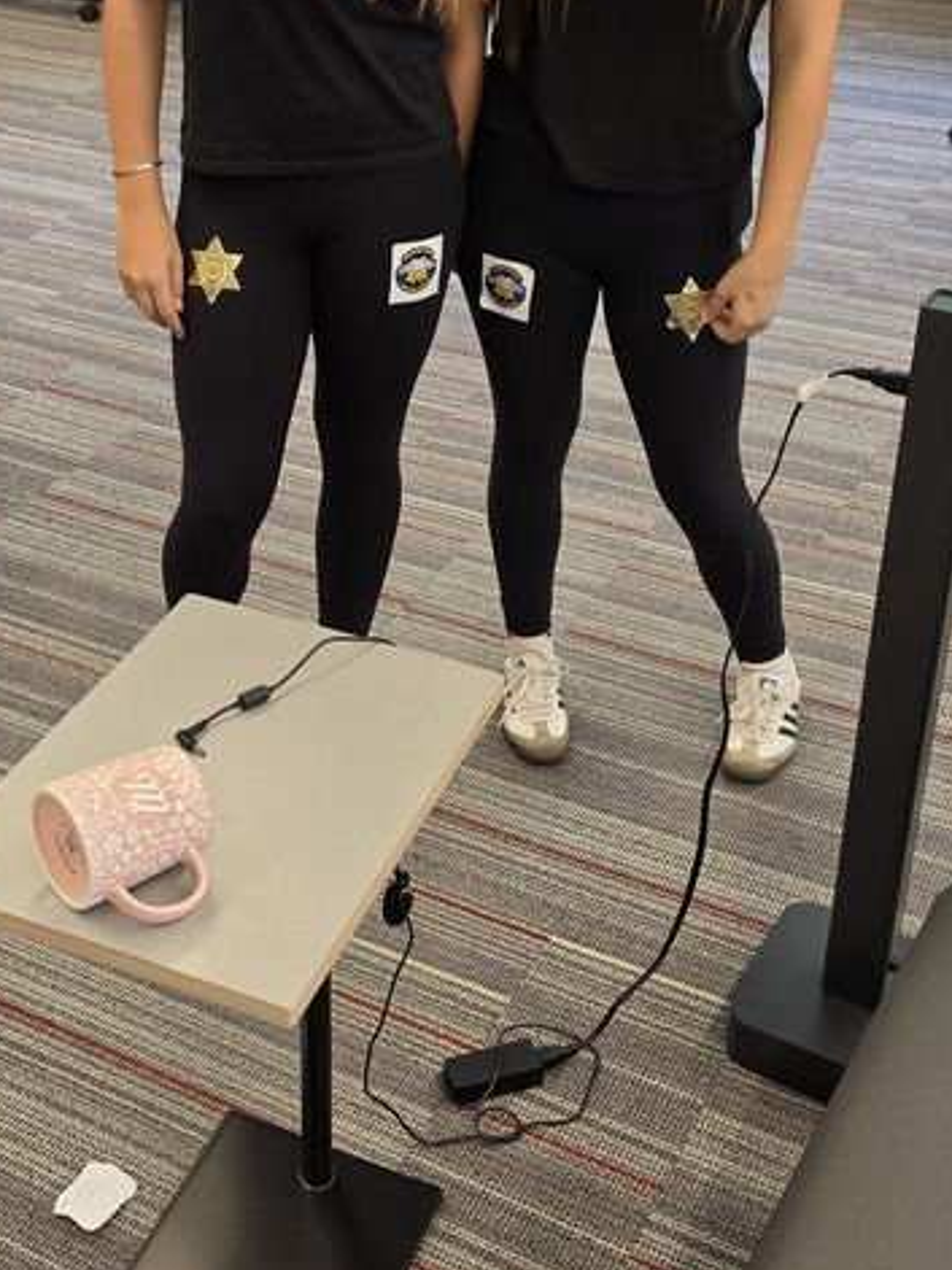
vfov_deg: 38.1
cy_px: 528
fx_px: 1834
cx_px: 310
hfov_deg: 28.9
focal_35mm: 50
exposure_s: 1/180
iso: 40
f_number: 1.4
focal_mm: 6.5
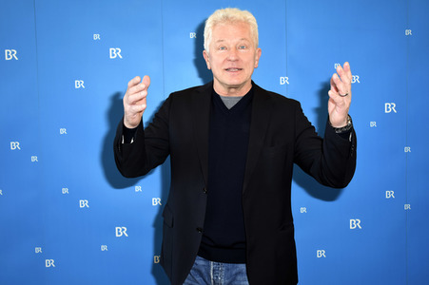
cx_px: 214
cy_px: 142
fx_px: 411
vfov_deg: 38.3
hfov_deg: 55.1
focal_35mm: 34
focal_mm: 23
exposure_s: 1/125
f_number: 4.5
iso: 640
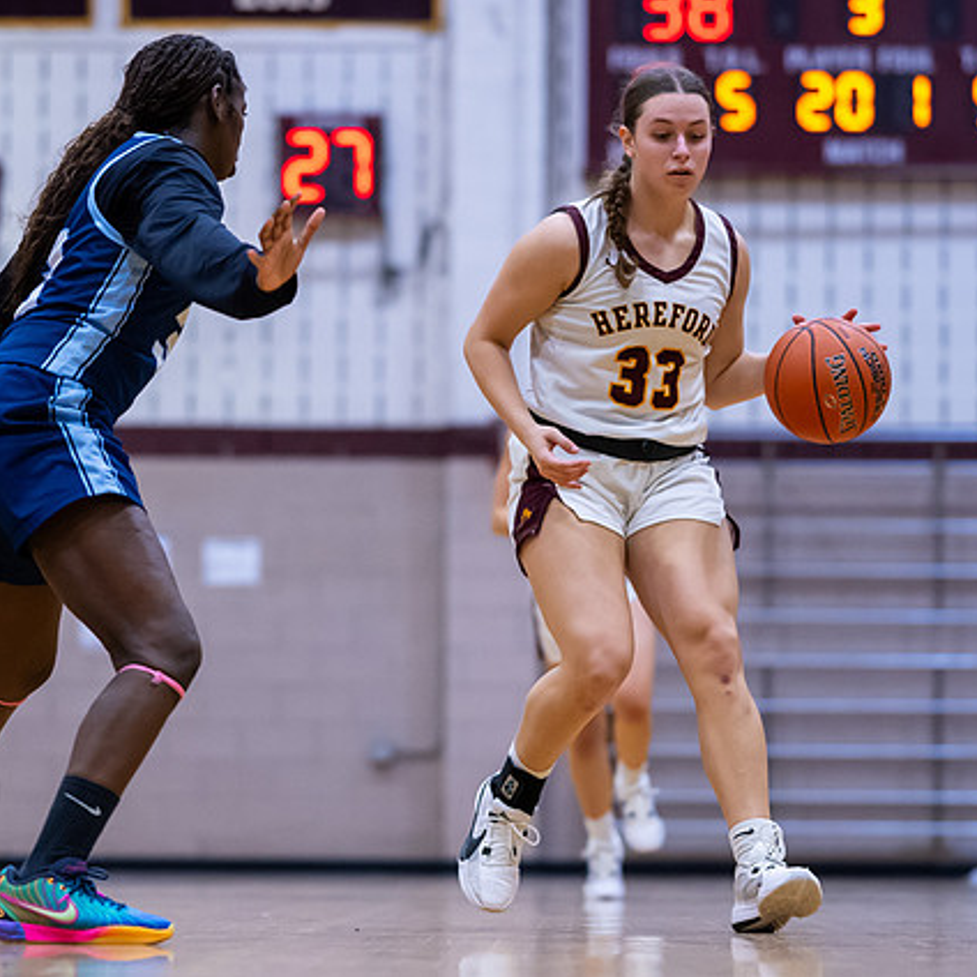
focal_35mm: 209
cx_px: 376
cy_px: 437
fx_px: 6674
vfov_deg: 8.4
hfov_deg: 8.4
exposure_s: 1/1250
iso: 1600
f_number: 1.8
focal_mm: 85
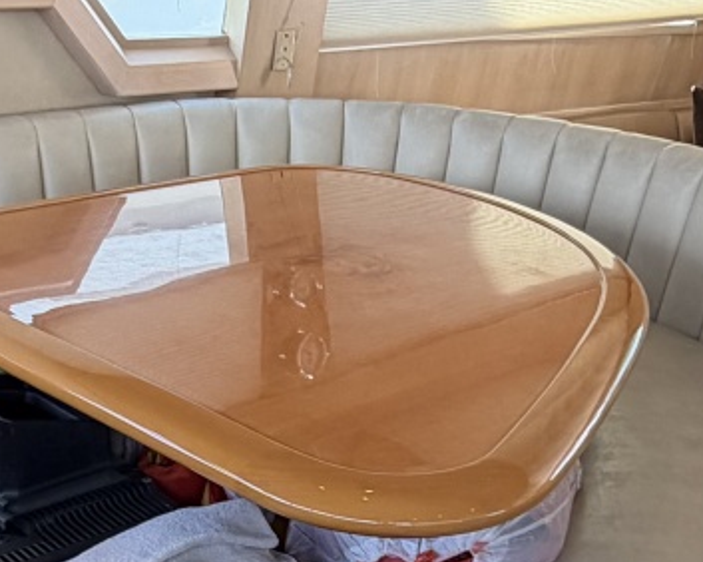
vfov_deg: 24.1
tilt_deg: -25.0
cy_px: 460
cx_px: 255
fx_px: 1289
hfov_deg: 30.3
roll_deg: -0.3
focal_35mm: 62
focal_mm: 2.22
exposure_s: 1/121
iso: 64
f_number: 2.2
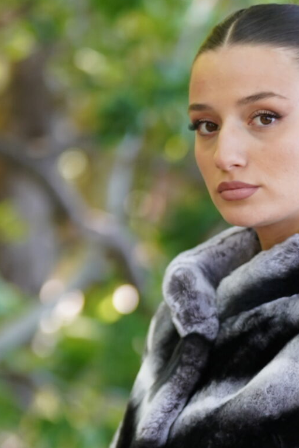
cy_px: 422
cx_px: 310
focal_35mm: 264
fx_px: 3287
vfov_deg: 7.8
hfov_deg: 5.2
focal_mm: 79
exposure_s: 1/320
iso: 640
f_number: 2.8
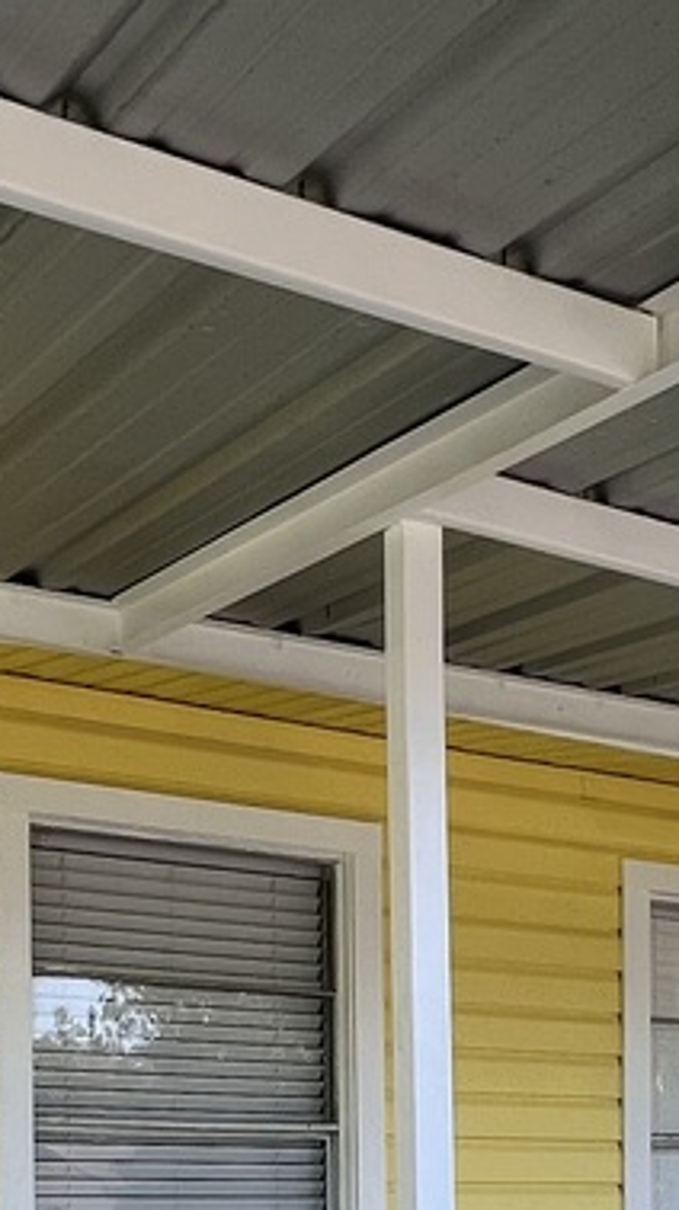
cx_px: 519
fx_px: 1732
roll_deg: +0.5
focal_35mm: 54
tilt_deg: -1.4
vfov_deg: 34.0
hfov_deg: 22.0
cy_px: 1290
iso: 32
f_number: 1.8
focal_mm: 1.57
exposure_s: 1/213
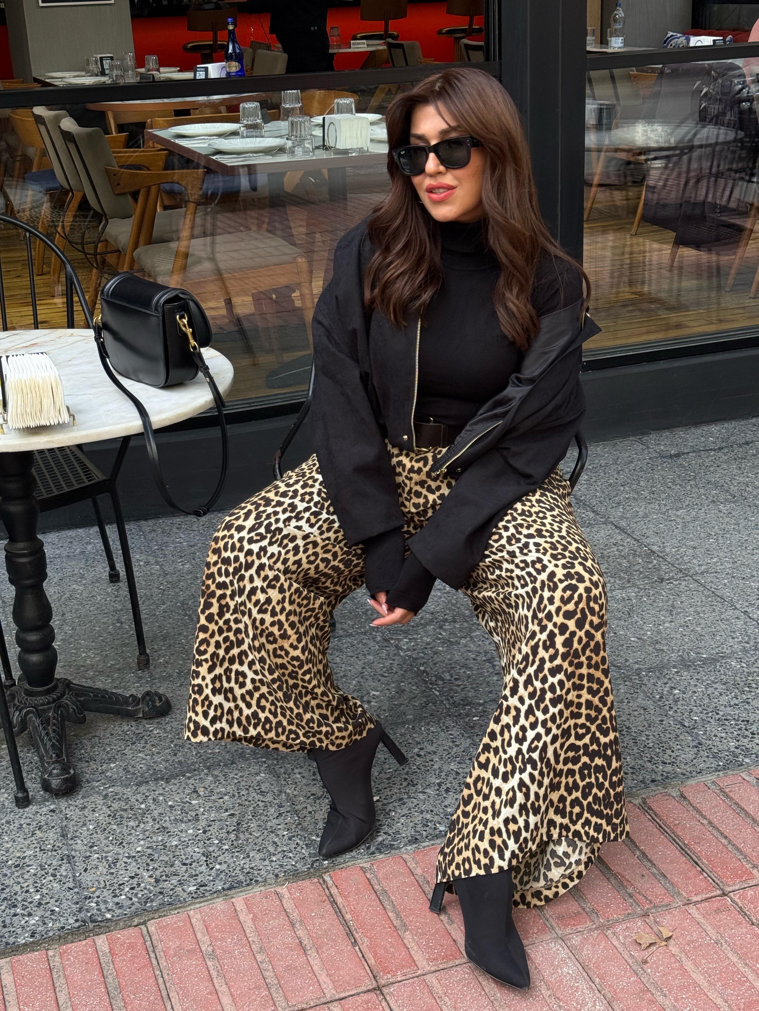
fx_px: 1403
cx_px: 380
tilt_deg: -19.6
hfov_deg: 30.3
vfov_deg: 39.7
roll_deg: +1.9
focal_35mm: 48
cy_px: 506
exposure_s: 1/681
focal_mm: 6.76
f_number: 1.78
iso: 80
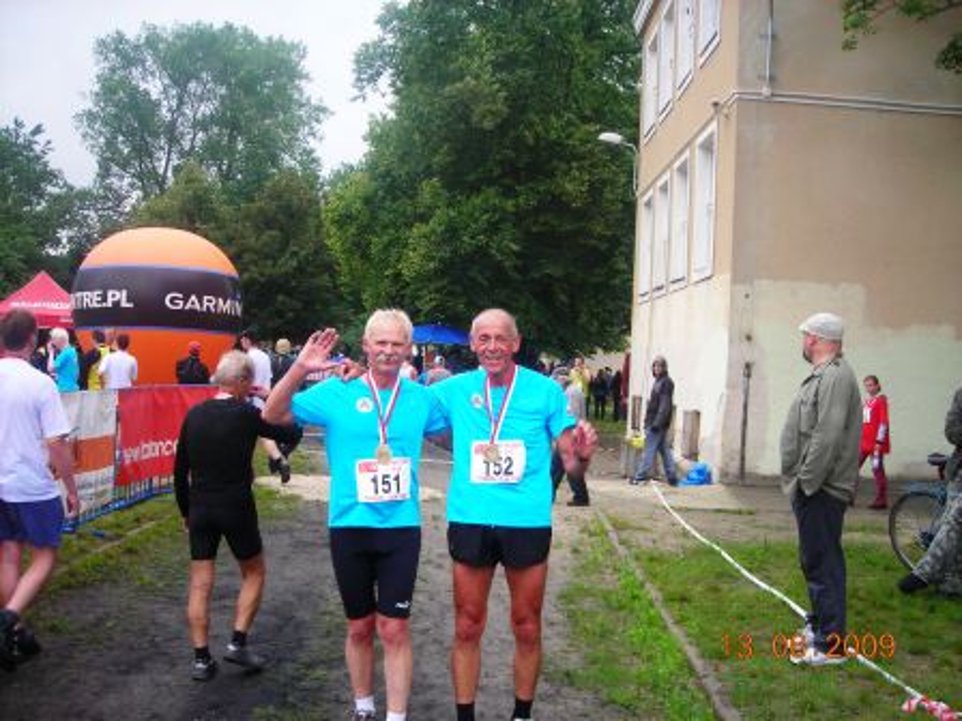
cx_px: 481
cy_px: 360
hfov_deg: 49.0
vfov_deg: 37.7
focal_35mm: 38
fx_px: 1056
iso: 50
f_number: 3.2
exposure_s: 1/99.3
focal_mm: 6.3
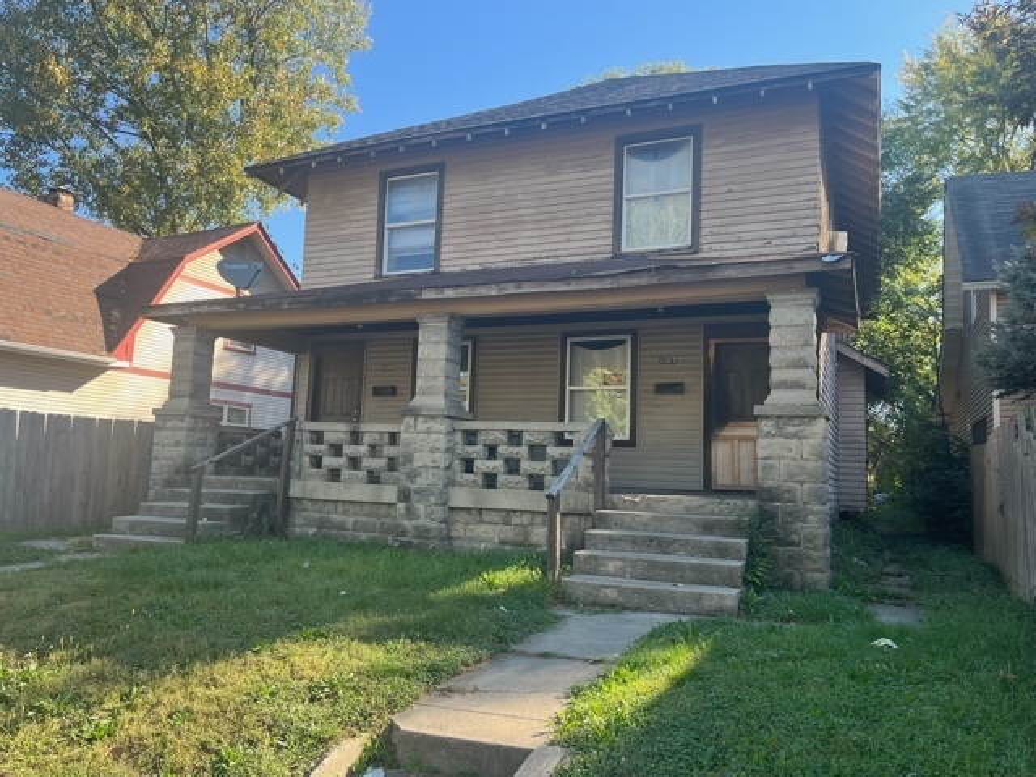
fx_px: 778
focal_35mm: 26
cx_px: 518
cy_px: 388
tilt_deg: +8.5
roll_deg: -2.3
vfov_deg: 53.1
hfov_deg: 67.3
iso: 50
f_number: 1.6
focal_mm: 5.1
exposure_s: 1/425
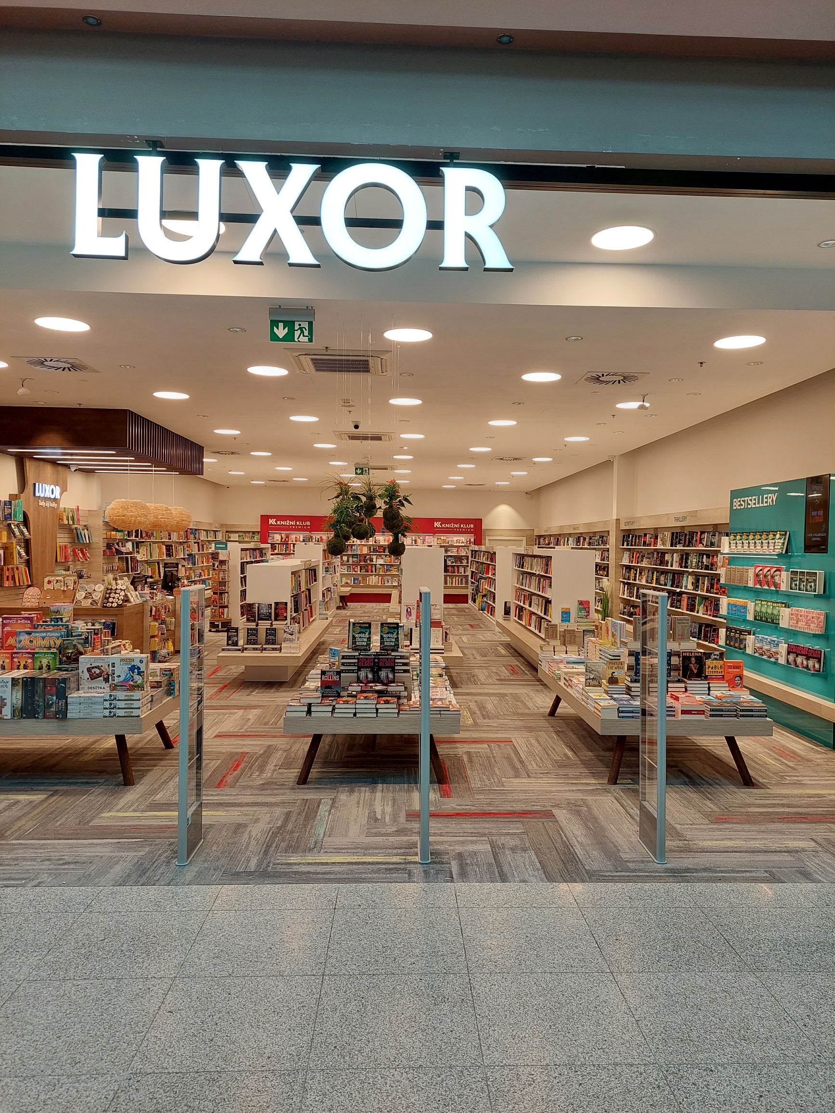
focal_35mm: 25
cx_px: 418
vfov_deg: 69.4
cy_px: 556
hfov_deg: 54.9
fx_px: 804
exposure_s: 1/50
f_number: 1.8
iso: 50
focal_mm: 5.23
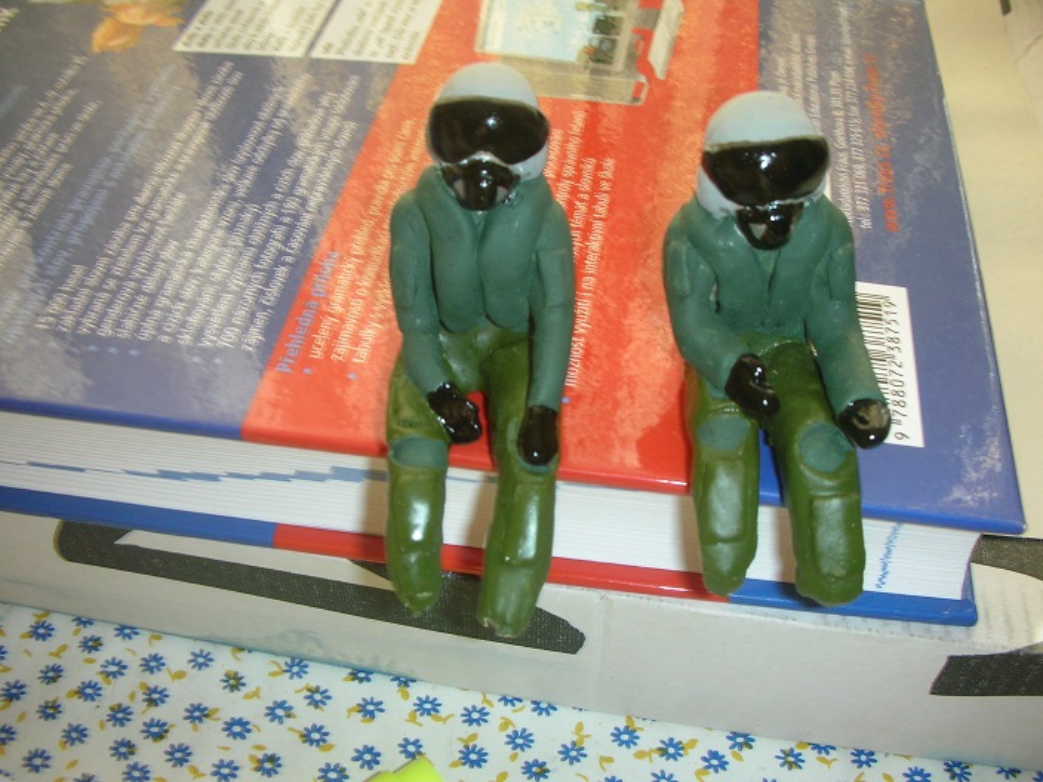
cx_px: 522
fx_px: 1055
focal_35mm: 35
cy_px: 391
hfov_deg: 52.6
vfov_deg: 40.7
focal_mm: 5.8
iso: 50
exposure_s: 1/30
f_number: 3
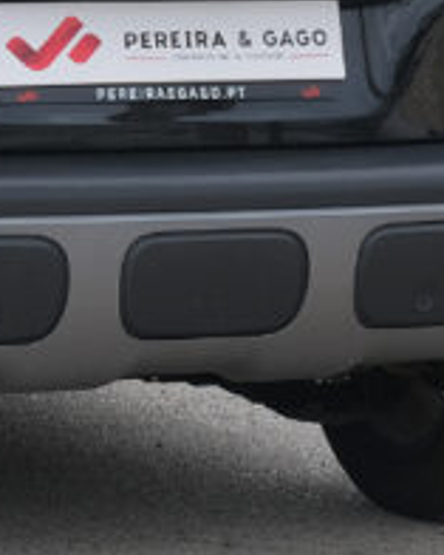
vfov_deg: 7.7
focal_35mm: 250
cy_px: -58
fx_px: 4103
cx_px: -110
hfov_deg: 6.2
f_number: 9
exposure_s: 1/180
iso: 160
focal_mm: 34.3
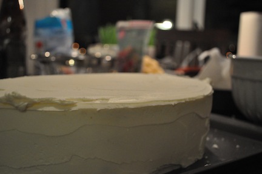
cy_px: 87
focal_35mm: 48
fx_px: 349
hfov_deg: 41.2
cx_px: 131
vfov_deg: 28.0
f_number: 5
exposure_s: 1/125
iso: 3200
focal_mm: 32
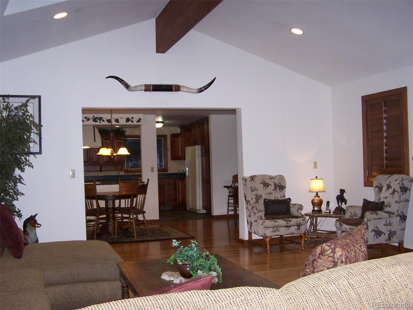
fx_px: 453
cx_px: 206
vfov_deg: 37.7
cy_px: 155
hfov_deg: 49.0
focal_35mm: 38
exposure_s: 1/60
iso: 140
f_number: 2.8
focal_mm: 6.3
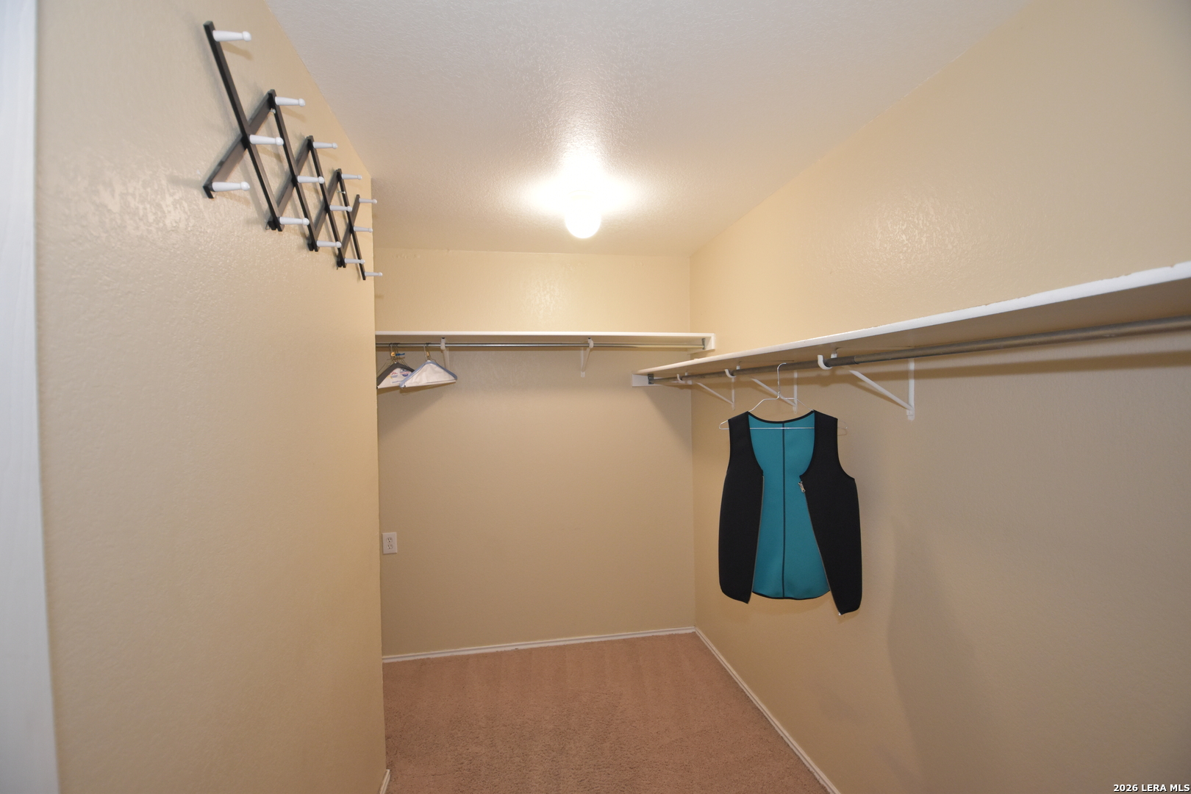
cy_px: 397
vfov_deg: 77.3
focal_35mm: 15
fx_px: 496
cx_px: 596
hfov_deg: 100.4
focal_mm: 10
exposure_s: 1/125
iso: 1100
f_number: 4
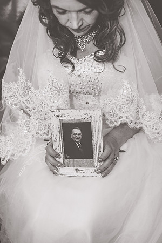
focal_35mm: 50
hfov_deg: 27.0
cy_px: 122
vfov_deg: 39.6
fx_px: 337
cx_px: 81
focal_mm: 50
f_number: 2.5
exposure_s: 1/640
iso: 800
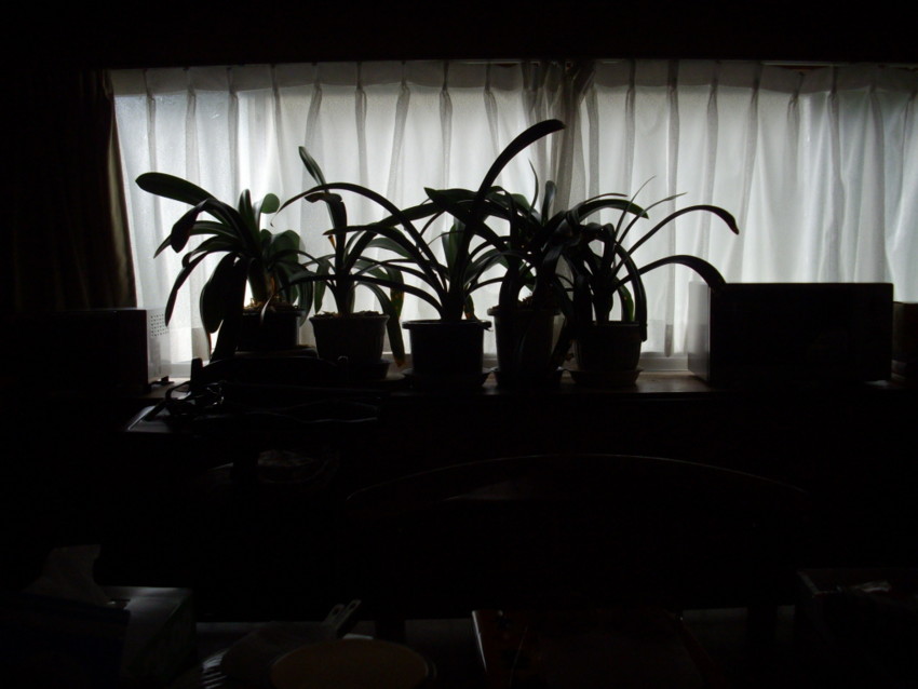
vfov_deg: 38.7
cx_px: 459
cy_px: 344
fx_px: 981
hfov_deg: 50.1
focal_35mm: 37
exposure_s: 1/125
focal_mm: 6.2
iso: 107
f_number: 2.8
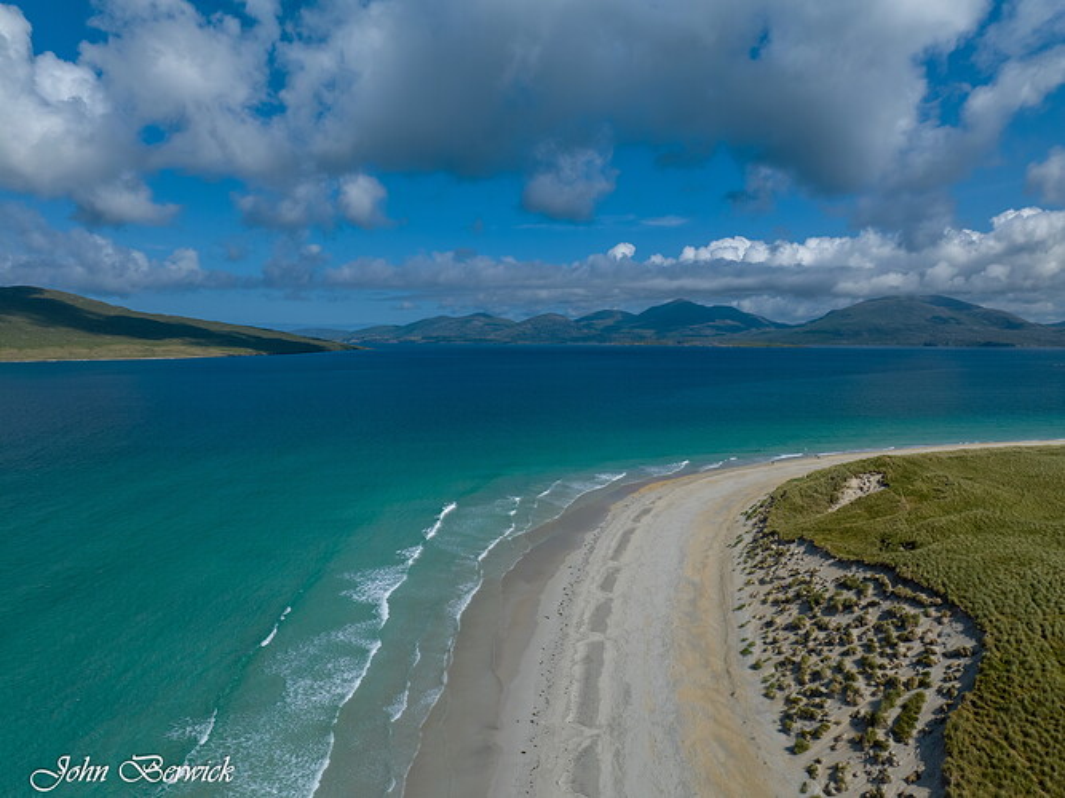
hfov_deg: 71.6
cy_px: 399
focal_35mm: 24
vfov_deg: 56.8
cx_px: 532
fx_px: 738
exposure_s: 1/8000
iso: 100
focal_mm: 12.29
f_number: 4
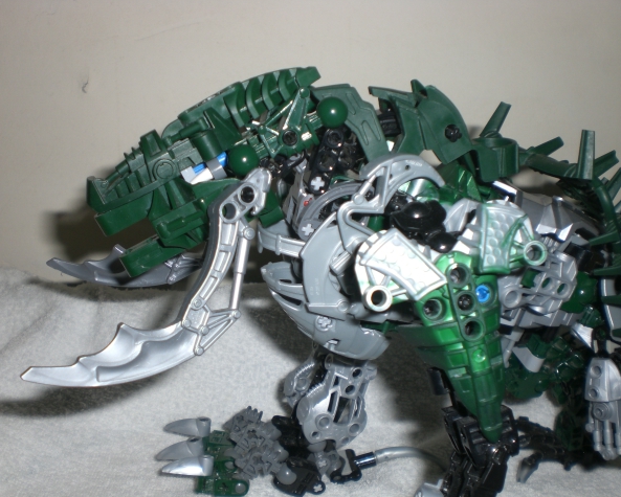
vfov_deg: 37.4
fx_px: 736
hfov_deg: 45.8
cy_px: 250
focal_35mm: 40
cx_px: 302
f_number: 3.1
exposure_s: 1/60
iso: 50
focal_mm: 6.3
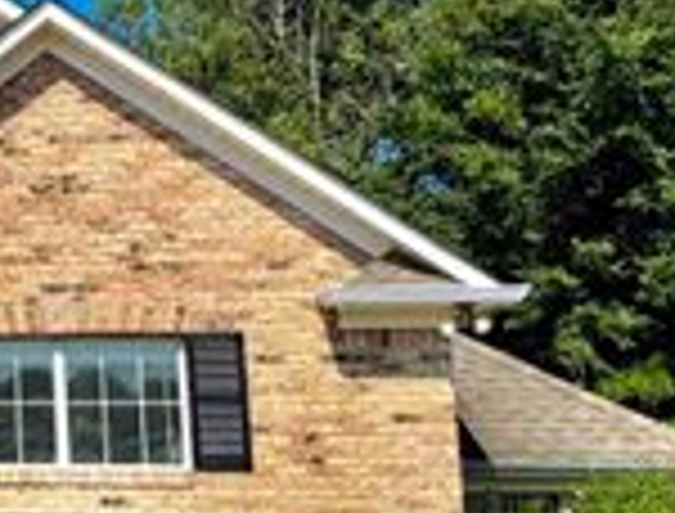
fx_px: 1567
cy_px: 263
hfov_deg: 21.1
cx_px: -297
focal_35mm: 80
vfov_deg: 18.6
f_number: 1.78
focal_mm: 6.76
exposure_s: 1/5319
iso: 80
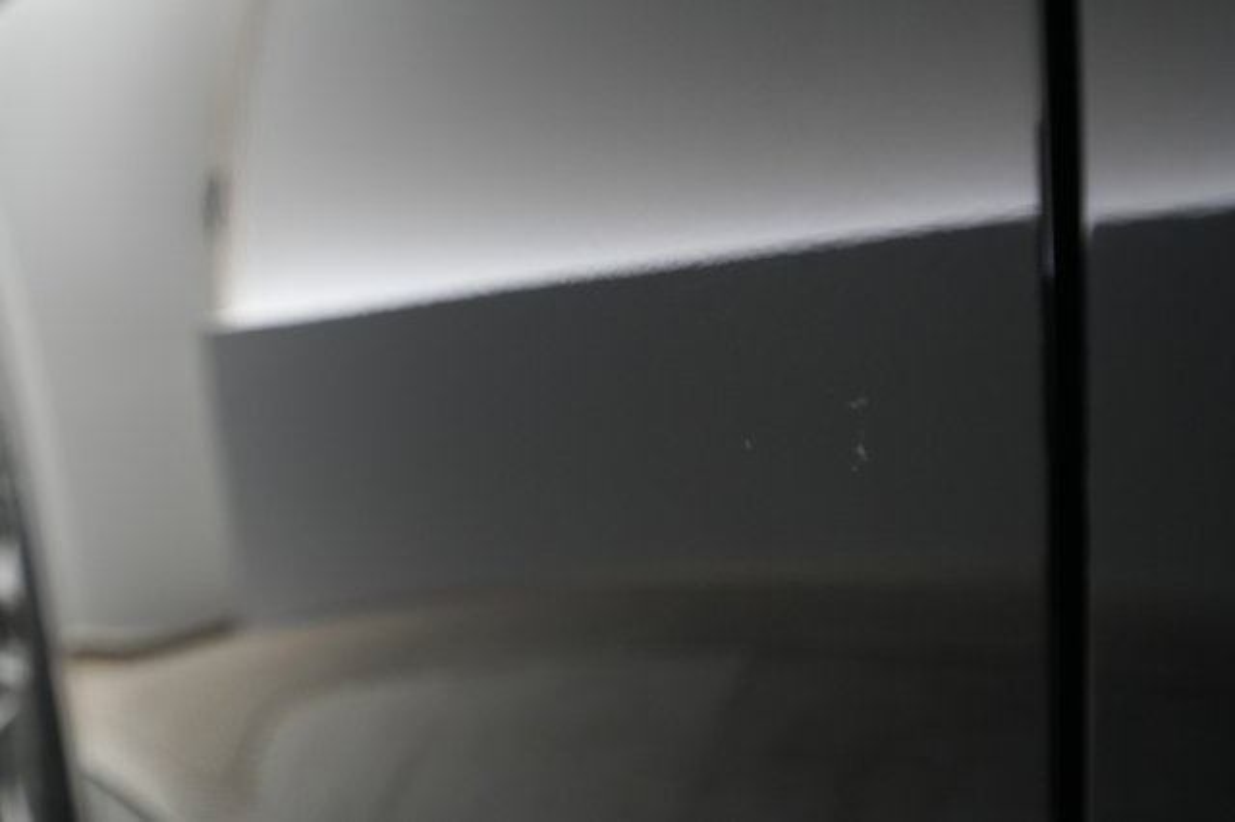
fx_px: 960
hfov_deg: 65.5
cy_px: 411
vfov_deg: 46.4
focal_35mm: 28
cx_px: 618
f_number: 4.5
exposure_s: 1/100
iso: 4000
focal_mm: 28
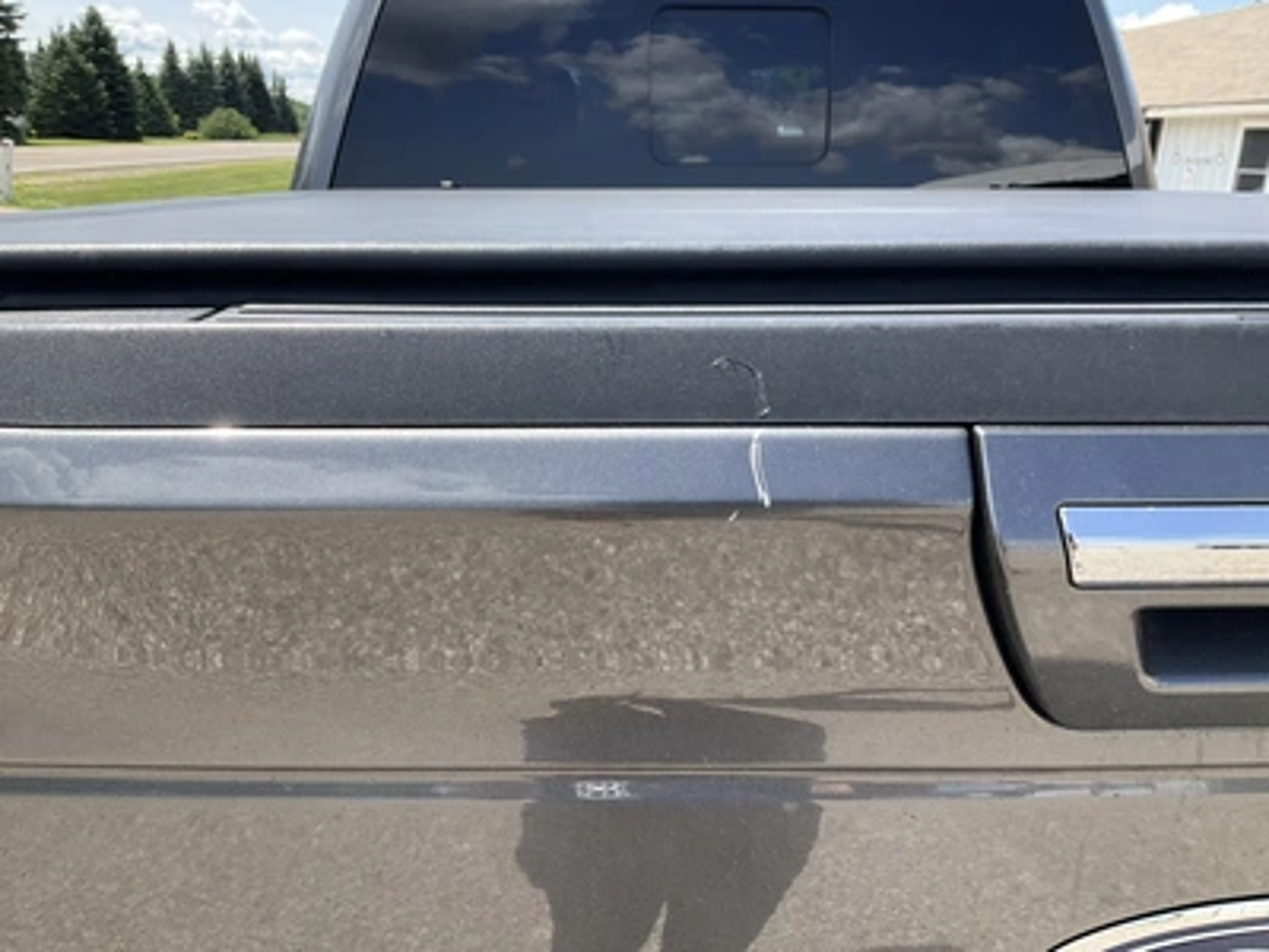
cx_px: 634
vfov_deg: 48.2
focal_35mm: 29
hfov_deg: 61.7
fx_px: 1063
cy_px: 476
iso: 25
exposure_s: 1/500
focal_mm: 3
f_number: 1.8
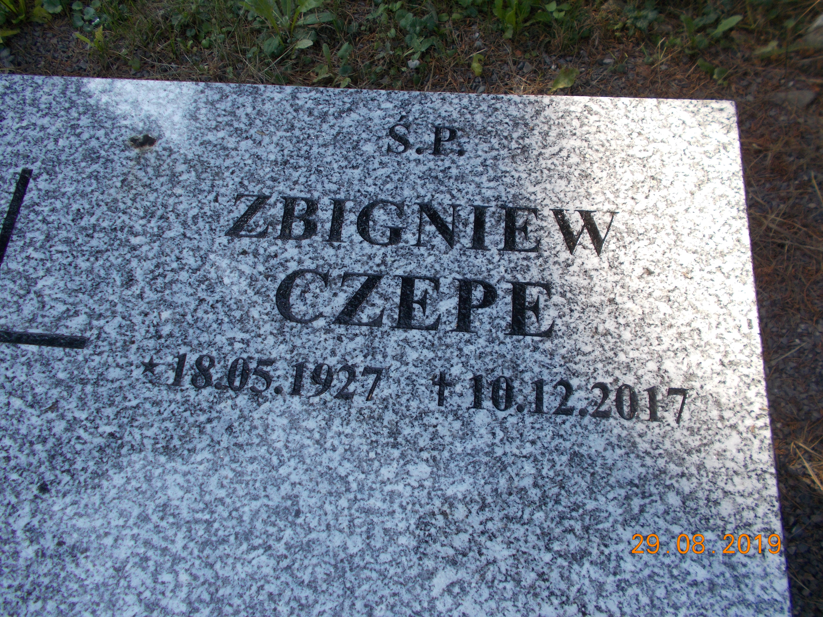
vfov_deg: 53.1
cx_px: 412
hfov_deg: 67.3
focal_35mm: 26
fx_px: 618
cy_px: 308
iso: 80
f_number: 3.2
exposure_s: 1/200
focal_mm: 4.6
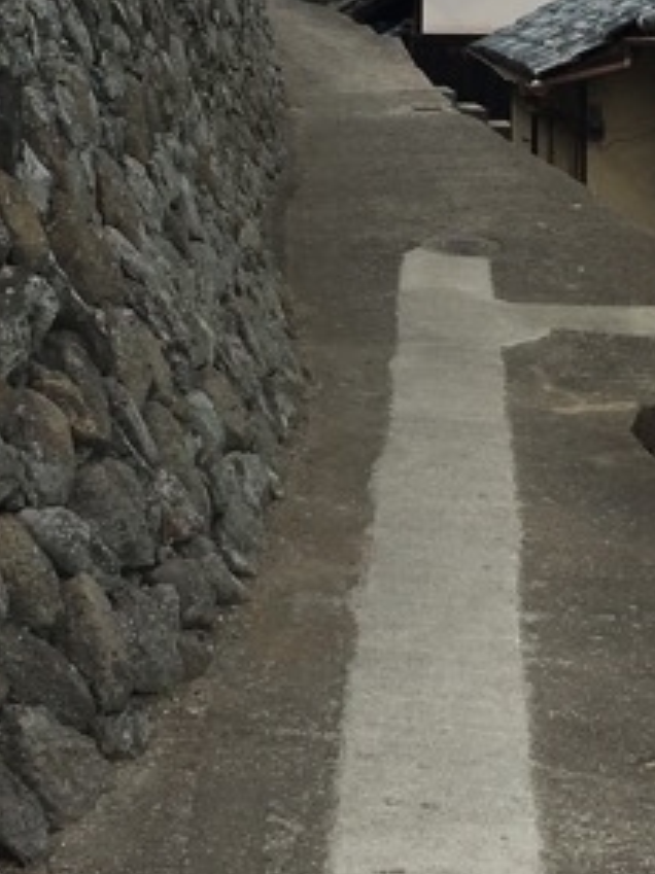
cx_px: 510
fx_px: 2651
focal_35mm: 105
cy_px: 117
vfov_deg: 18.5
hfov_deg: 14.0
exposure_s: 1/1972
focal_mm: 4.15
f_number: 2.2
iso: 25
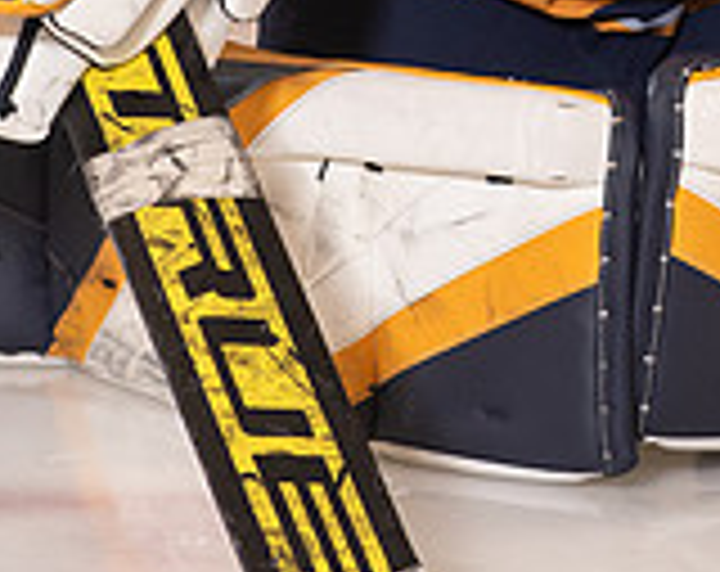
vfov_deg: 4.2
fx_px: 7839
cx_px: 545
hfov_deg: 5.3
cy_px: -261
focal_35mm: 369
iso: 800
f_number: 5
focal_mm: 85
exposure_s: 1/250
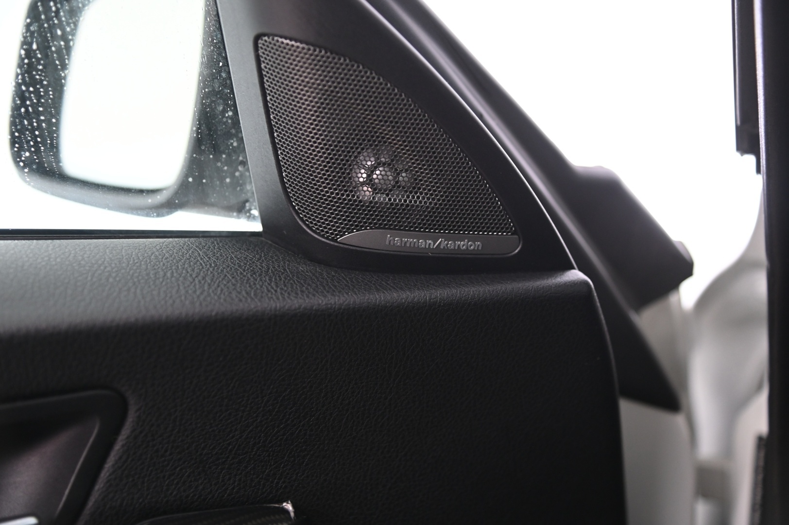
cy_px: 262
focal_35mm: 52
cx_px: 394
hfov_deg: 38.2
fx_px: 1139
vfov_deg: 25.9
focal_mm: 52
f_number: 4
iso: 2000
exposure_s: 1/15
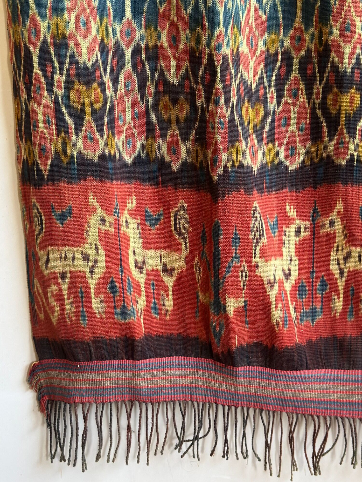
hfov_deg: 30.9
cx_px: 181
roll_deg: +0.1
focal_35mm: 47
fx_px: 655
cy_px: 241
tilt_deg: -8.3
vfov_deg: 40.4
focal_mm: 6.76
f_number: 1.78
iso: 400
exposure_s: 1/52
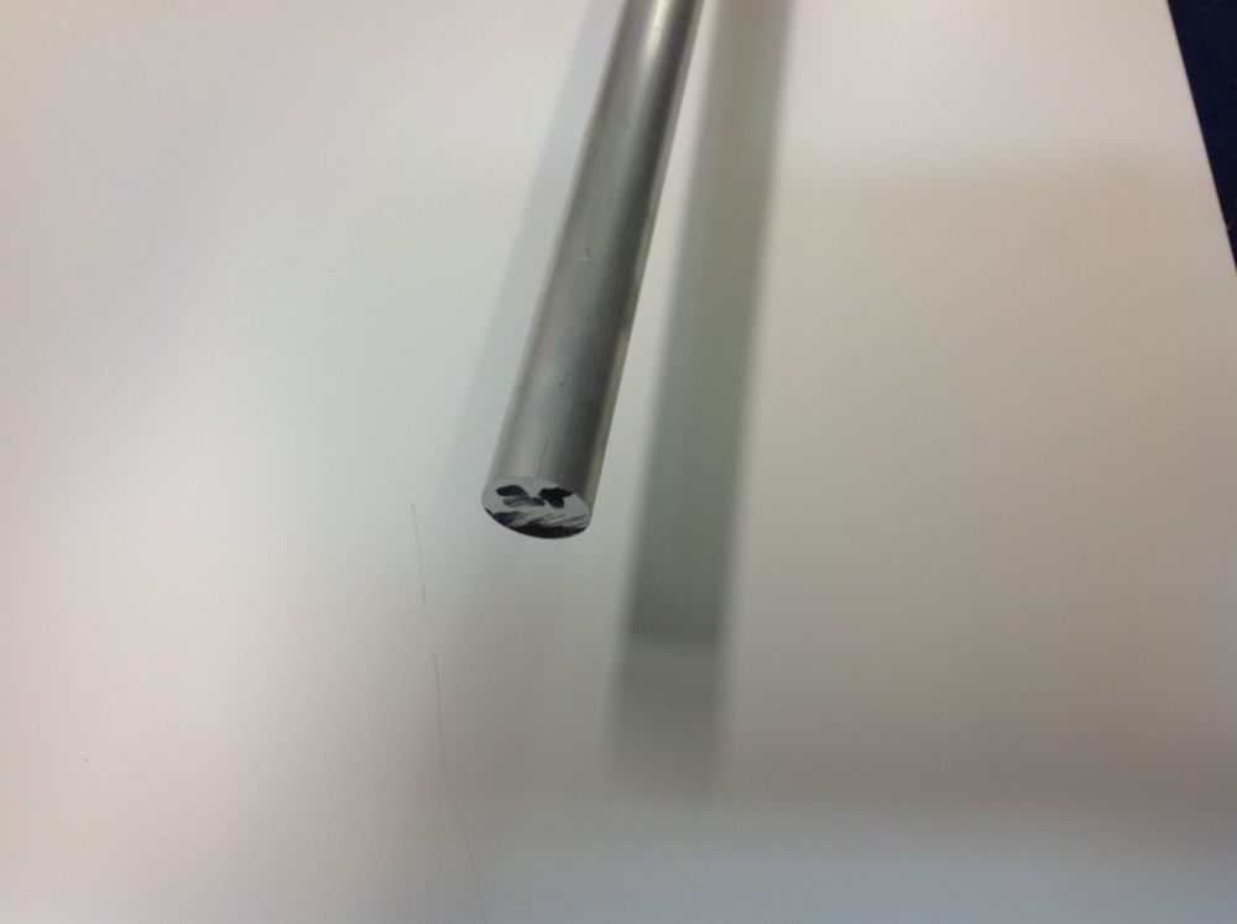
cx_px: 618
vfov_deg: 40.6
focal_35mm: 35
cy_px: 462
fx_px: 1249
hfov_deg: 52.7
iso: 50
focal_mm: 4.28
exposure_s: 1/33
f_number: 2.4
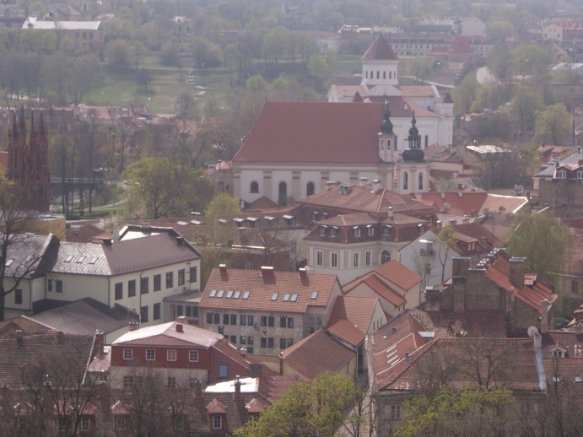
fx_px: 1802
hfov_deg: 18.4
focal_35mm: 107
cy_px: 188
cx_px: 278
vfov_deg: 13.8
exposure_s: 1/100
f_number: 8
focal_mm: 50
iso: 100
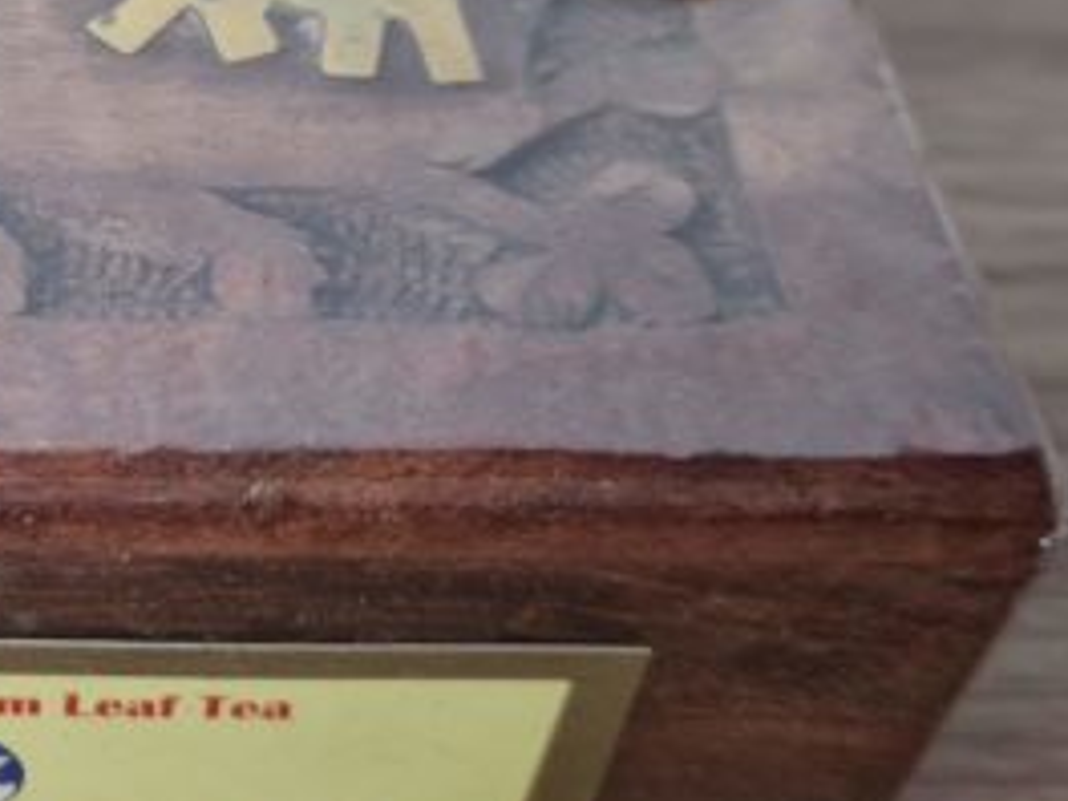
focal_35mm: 69
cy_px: 176
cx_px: -134
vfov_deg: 21.1
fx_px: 2129
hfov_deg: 25.9
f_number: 1.8
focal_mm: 5.4
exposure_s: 1/120
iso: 64
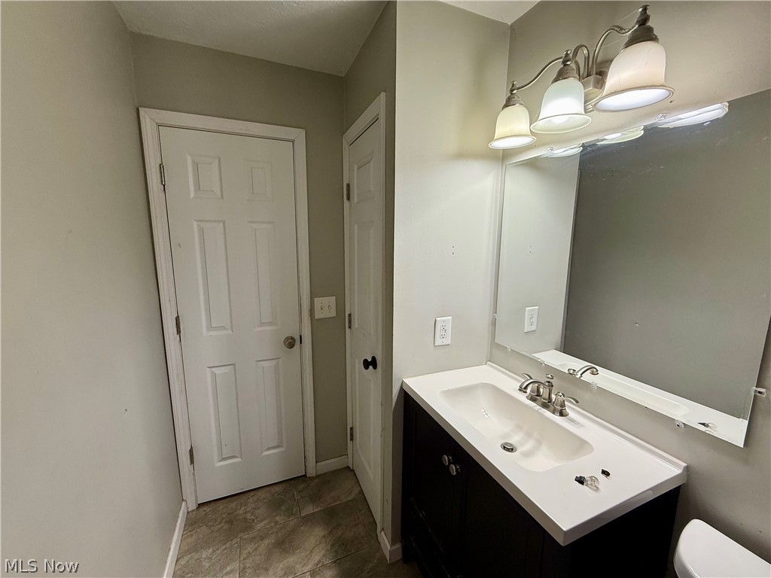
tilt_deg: -8.5
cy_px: 289
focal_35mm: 14
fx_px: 312
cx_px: 386
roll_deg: +0.3
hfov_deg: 102.1
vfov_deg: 85.7
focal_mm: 2.22
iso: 100
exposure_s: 1/120
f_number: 2.2
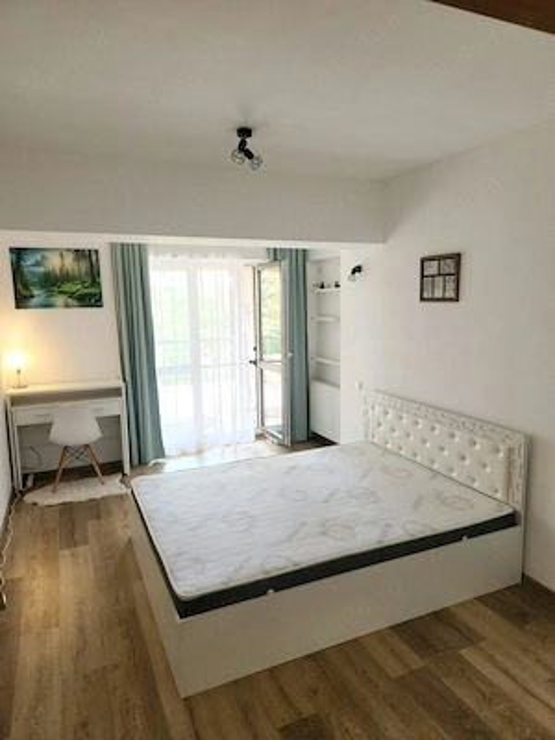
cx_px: 278
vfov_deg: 73.9
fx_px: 492
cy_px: 370
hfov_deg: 58.9
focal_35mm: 23
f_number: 1.8
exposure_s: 1/50.3
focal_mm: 5.4
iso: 400
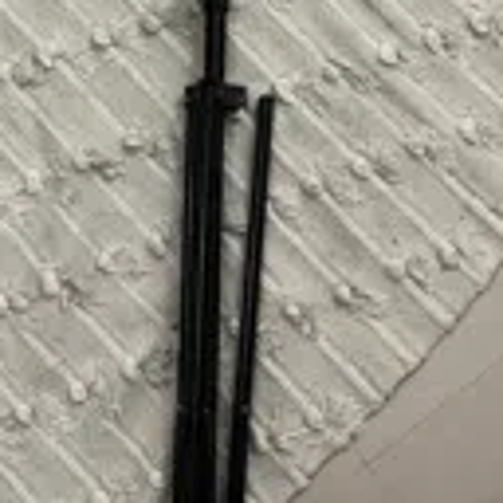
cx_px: 185
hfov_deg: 23.9
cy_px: -28
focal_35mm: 72
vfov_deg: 22.8
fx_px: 1184
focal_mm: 5.1
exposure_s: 1/33
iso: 400
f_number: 1.6
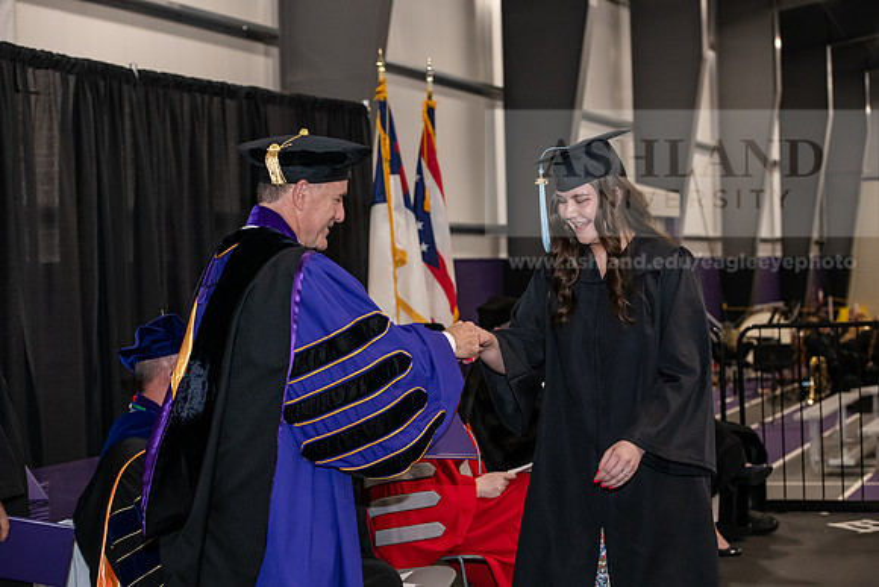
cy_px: 294
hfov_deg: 28.8
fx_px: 1709
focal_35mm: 70
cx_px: 440
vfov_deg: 19.5
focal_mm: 70
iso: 2500
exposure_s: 1/200
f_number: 5
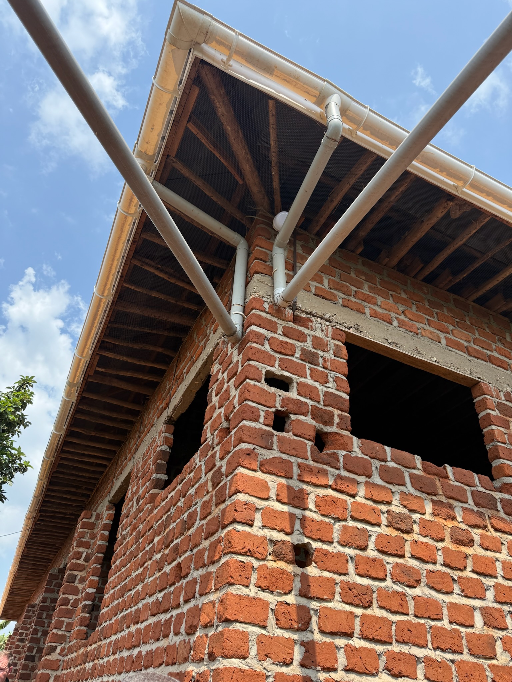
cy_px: 341
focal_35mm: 24
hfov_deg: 56.8
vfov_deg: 71.6
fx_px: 473
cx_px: 256
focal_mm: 6.76
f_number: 1.78
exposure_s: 1/2370
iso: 100
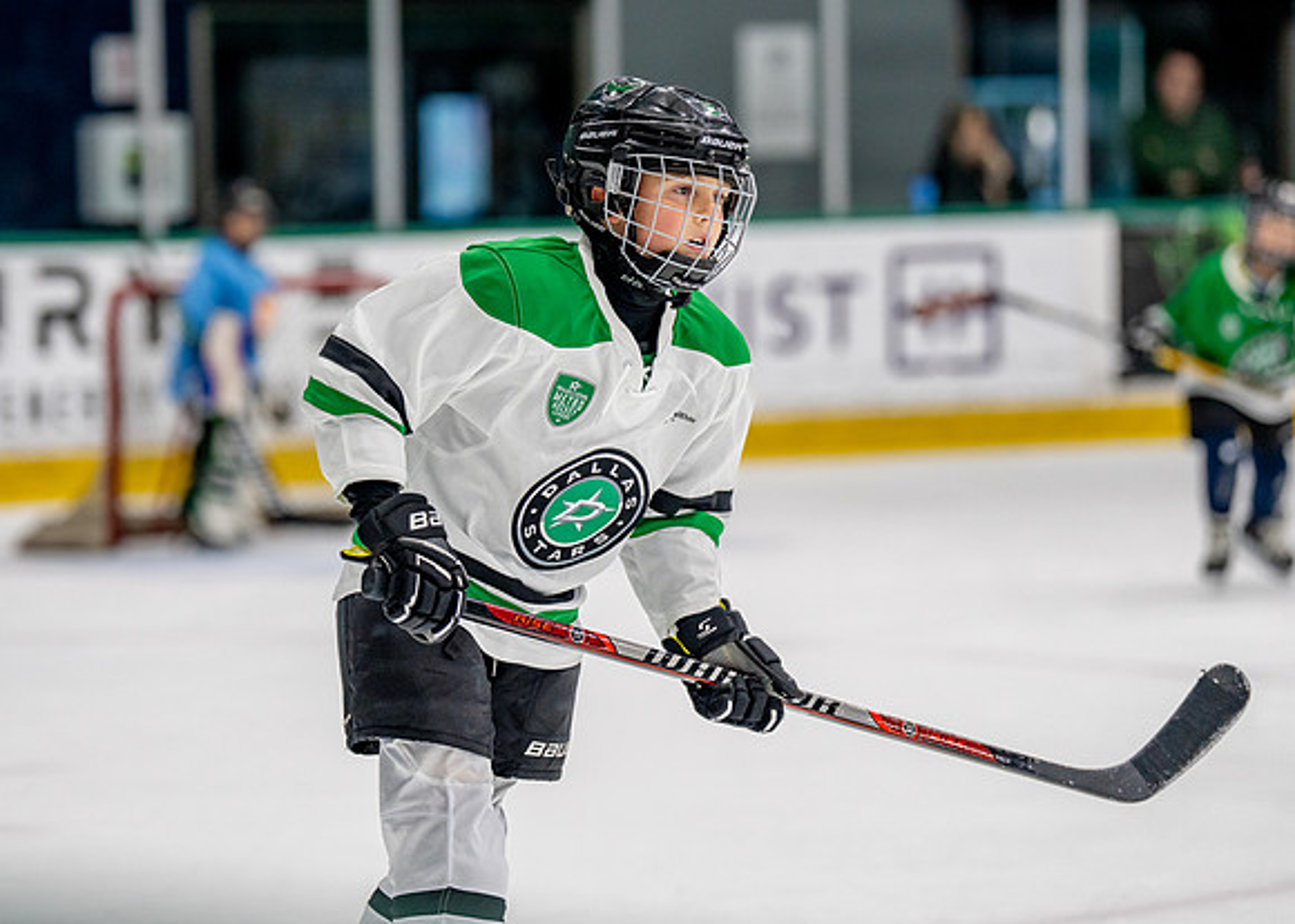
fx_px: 6418
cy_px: 407
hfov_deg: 11.5
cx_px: 438
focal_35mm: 175
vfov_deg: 8.2
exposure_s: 1/1250
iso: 1000
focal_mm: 133
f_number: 2.8
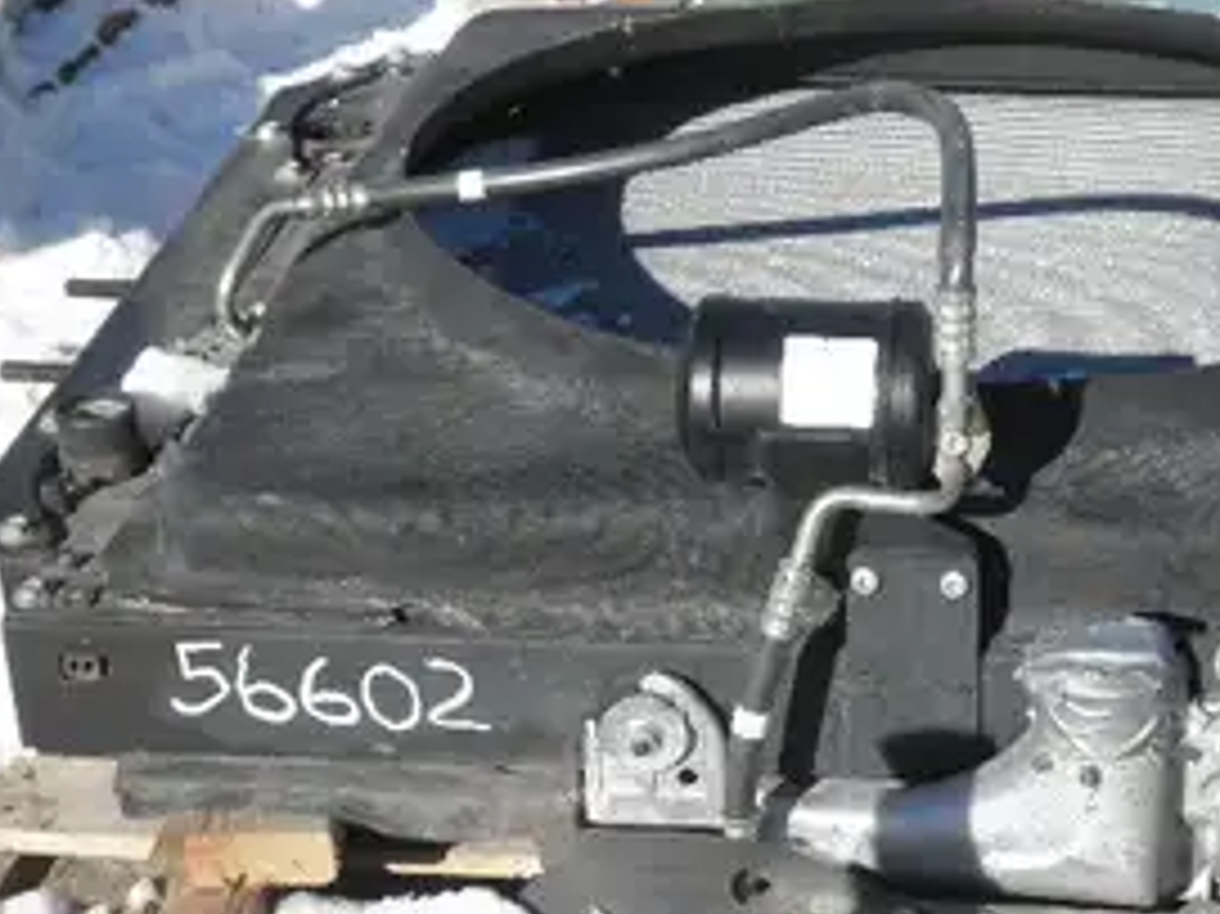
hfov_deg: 22.4
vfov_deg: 16.9
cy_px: 581
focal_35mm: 87
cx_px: 869
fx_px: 3065
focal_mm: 10.5
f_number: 10.7
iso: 64
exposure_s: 1/80
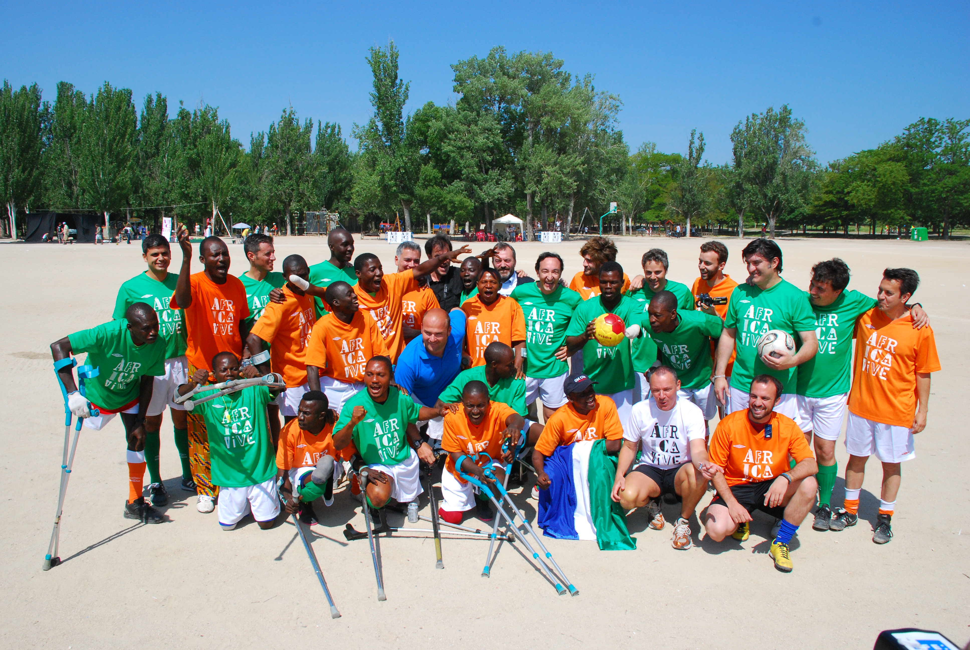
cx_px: 485
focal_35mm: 27
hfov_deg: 67.3
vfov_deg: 48.0
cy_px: 325
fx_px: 728
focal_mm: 18
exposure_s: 1/500
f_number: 11
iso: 400
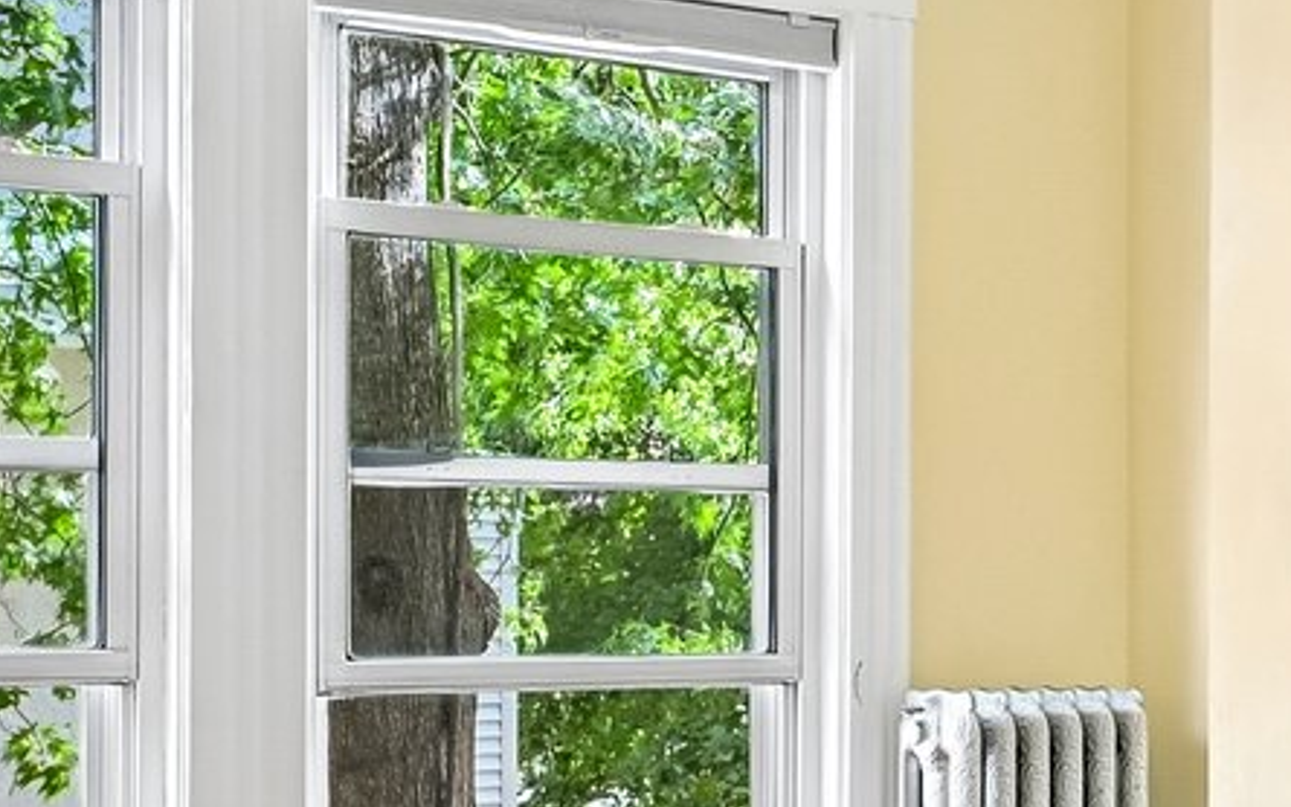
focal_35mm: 75
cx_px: 1332
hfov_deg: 25.9
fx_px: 2638
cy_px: 617
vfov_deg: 17.3
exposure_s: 1/13
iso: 400
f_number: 8
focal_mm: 16
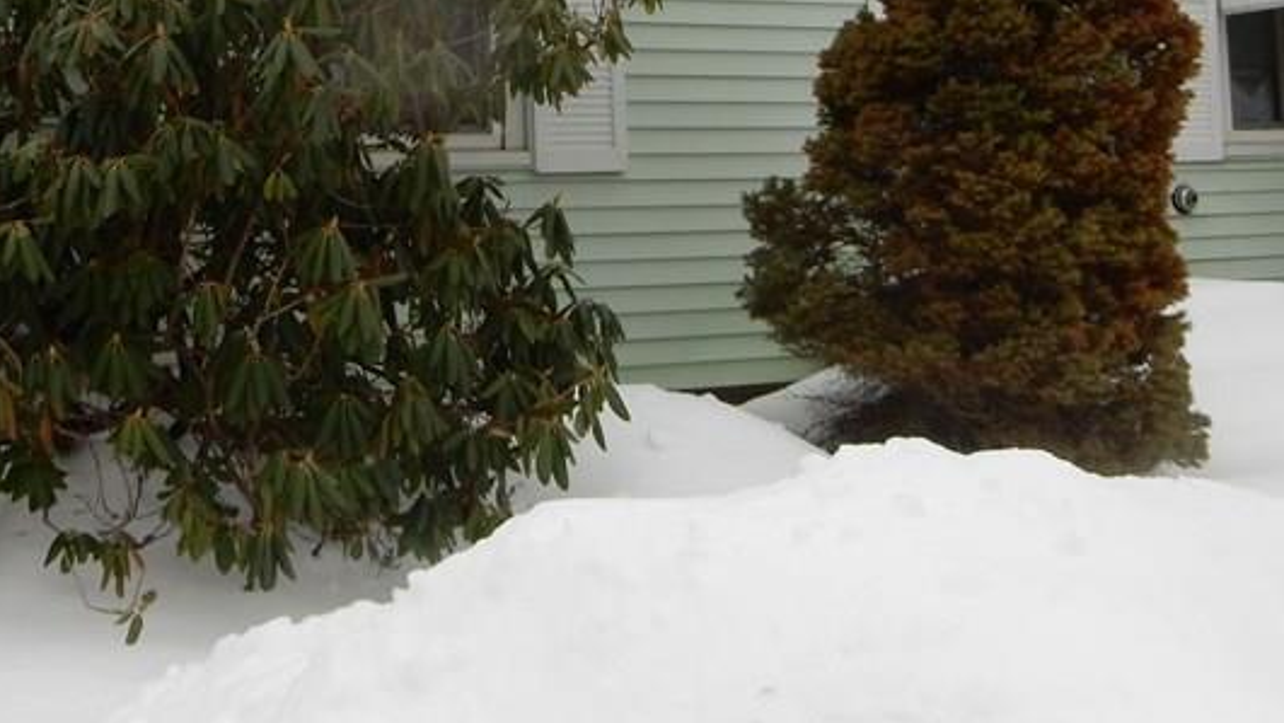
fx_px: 2145
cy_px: 92
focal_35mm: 63
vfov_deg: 18.8
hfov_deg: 33.1
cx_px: 476
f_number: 4
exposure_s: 1/320
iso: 125
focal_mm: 5.4
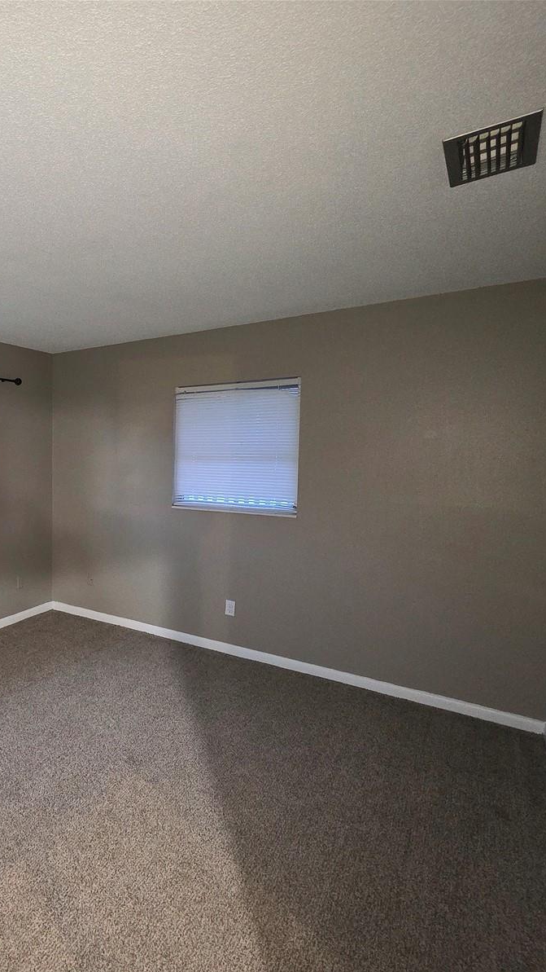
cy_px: 488
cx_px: 15
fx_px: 489
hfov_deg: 49.1
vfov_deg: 89.6
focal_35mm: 19
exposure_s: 1/8.01
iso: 400
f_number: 1.9
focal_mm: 2.2
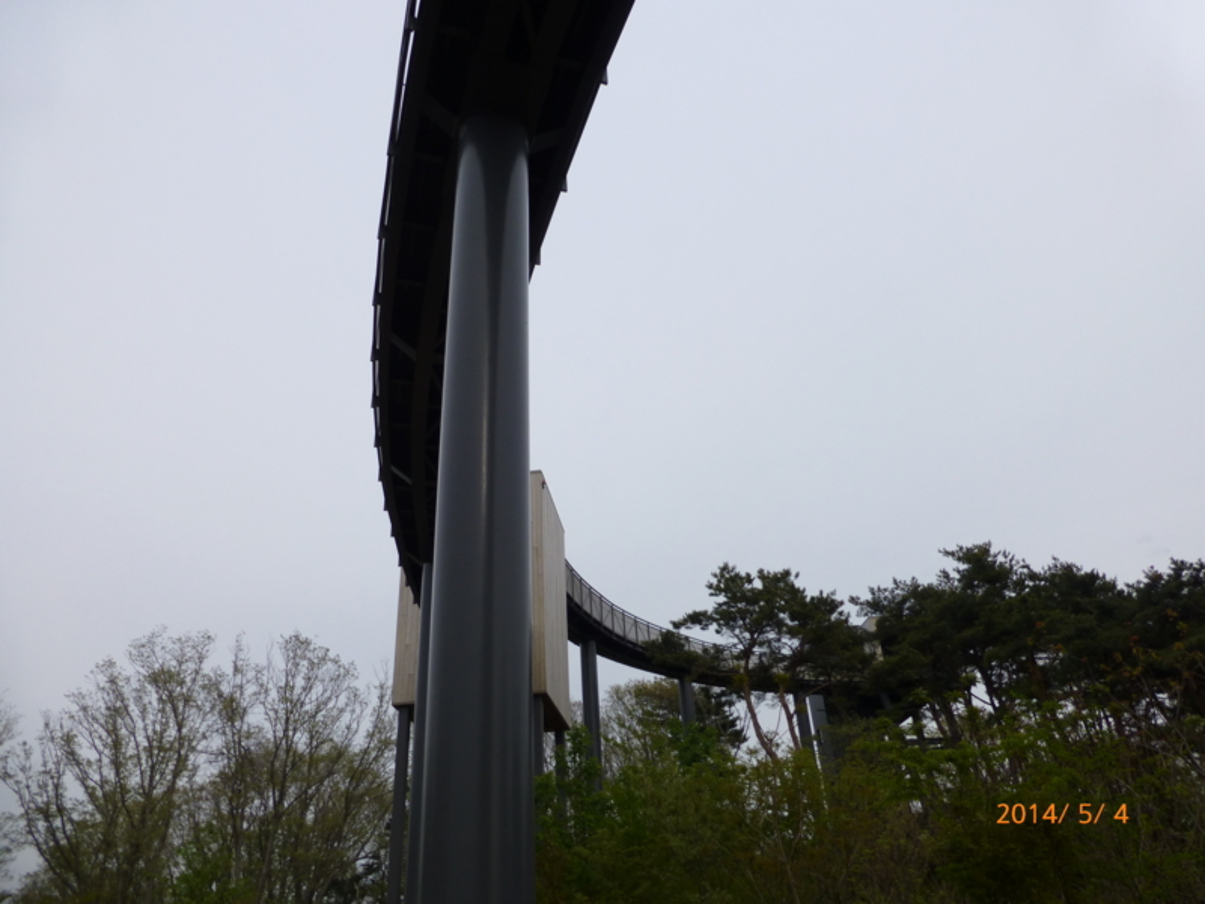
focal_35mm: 24
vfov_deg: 56.8
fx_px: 835
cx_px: 602
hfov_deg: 71.6
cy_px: 452
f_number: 4
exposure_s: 1/1000
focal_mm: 4.3
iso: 100
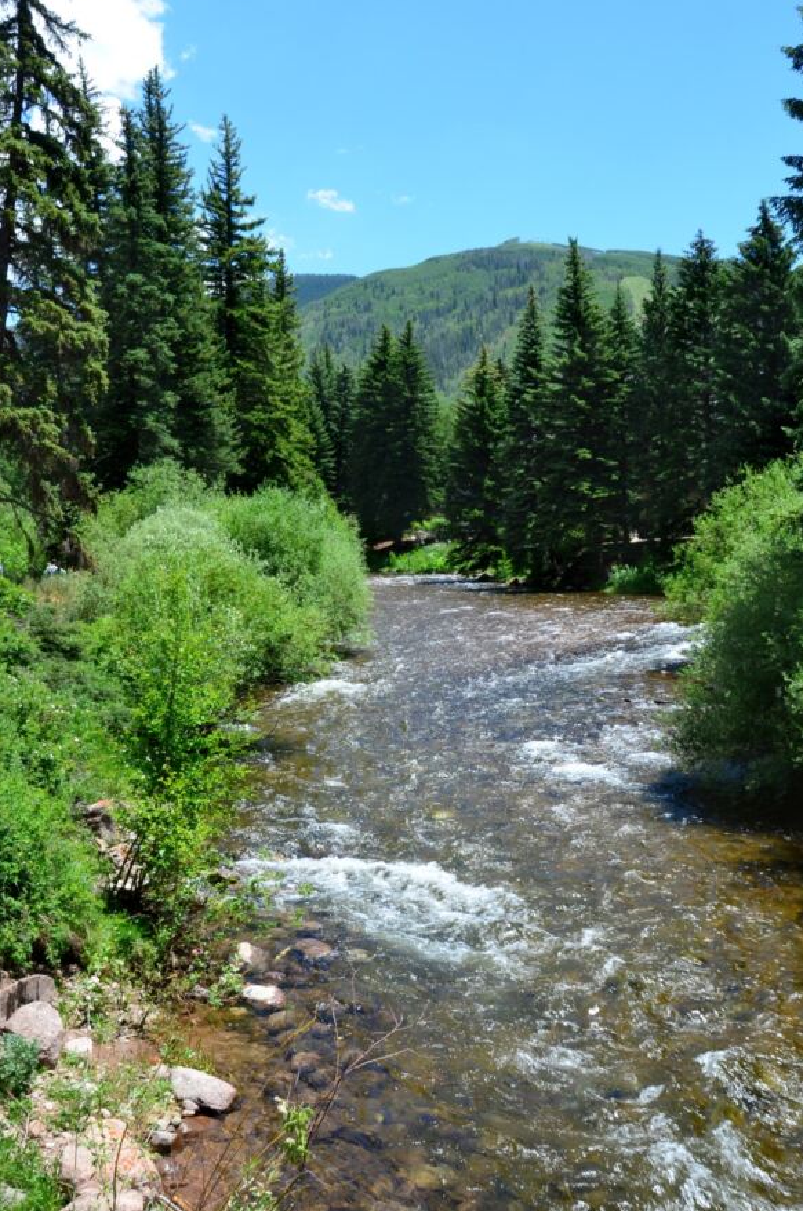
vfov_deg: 57.3
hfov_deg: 39.8
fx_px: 1108
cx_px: 385
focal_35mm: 33
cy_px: 578
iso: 200
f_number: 16
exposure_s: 1/80
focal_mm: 20
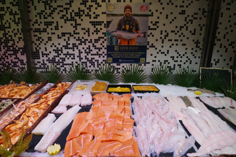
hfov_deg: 93.3
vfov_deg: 70.4
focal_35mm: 17
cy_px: 78
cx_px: 118
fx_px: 111
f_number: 4
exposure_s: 1/100
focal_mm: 11
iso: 200
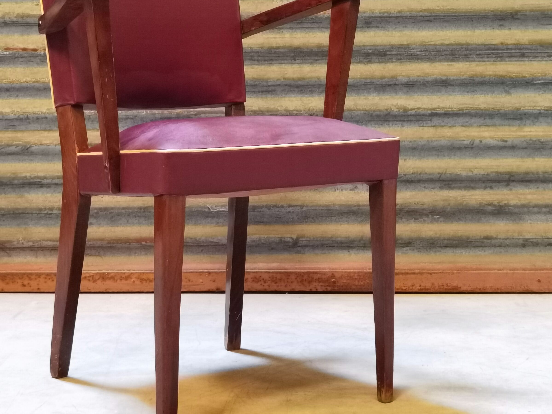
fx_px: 1116
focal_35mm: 70
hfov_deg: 27.8
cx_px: 283
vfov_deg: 21.0
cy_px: 146
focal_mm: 6.71
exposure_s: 1/25
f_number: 1.9
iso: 500
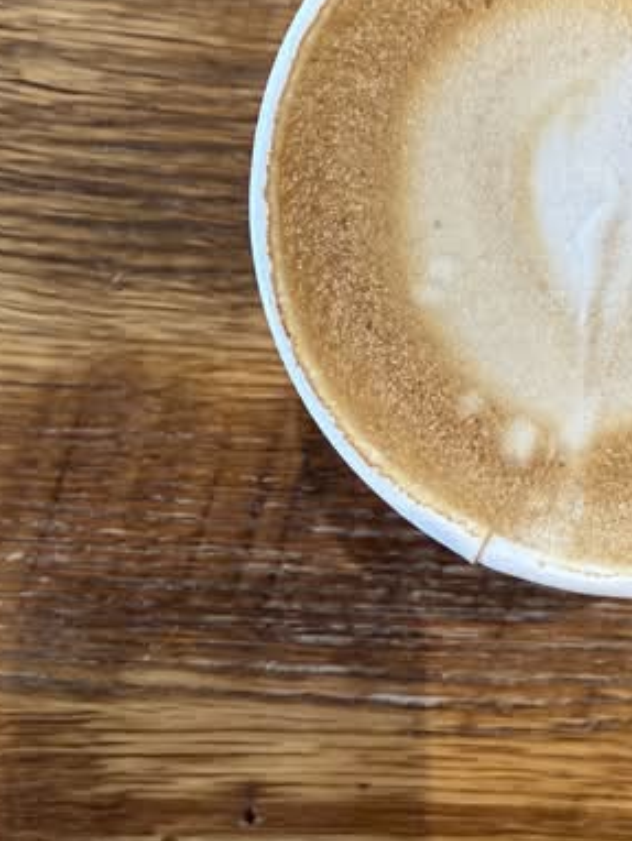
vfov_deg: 41.0
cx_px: 590
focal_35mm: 46
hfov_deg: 30.0
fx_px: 1119
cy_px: 323
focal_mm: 2.22
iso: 250
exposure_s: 1/120
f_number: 2.2
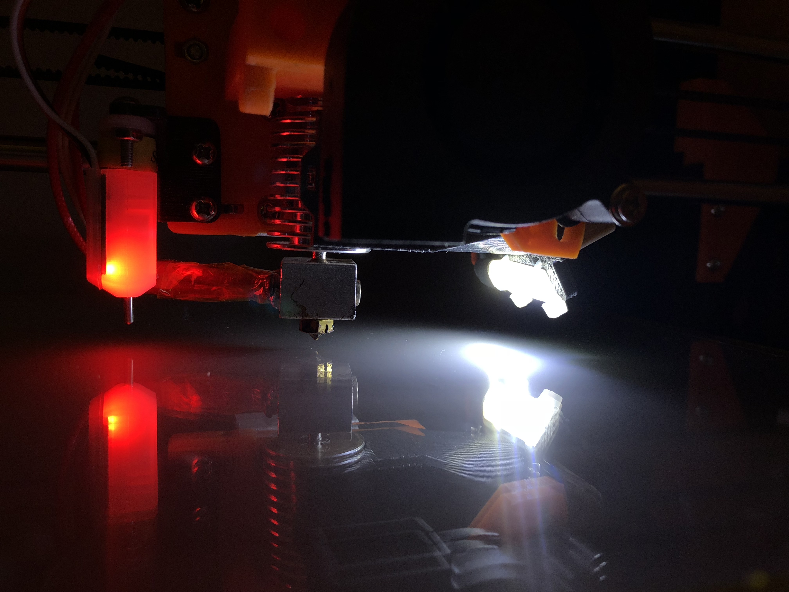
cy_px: 296
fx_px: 638
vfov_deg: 49.7
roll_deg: -1.1
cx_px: 394
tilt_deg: -5.9
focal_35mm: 28
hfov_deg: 63.4
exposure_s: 1/20
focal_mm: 4
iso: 32
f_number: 1.8
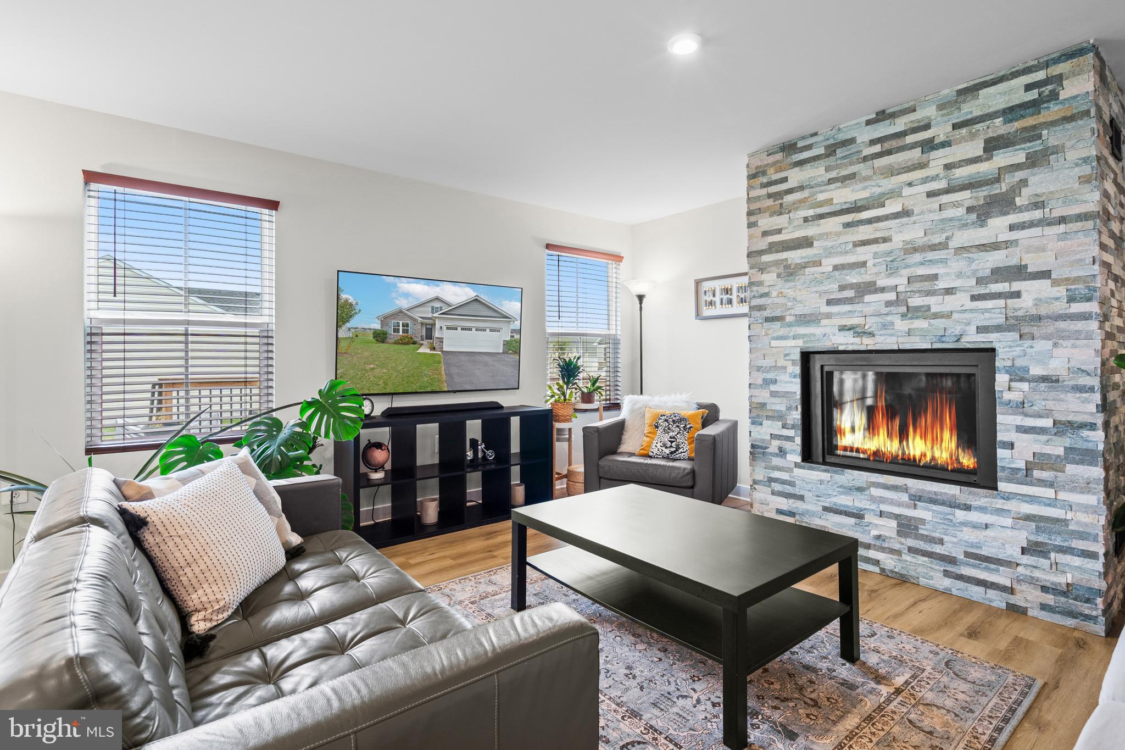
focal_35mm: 17
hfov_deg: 93.3
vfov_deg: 70.4
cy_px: 375
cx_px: 562
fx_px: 531
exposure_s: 1/5
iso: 320
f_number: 8
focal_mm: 17
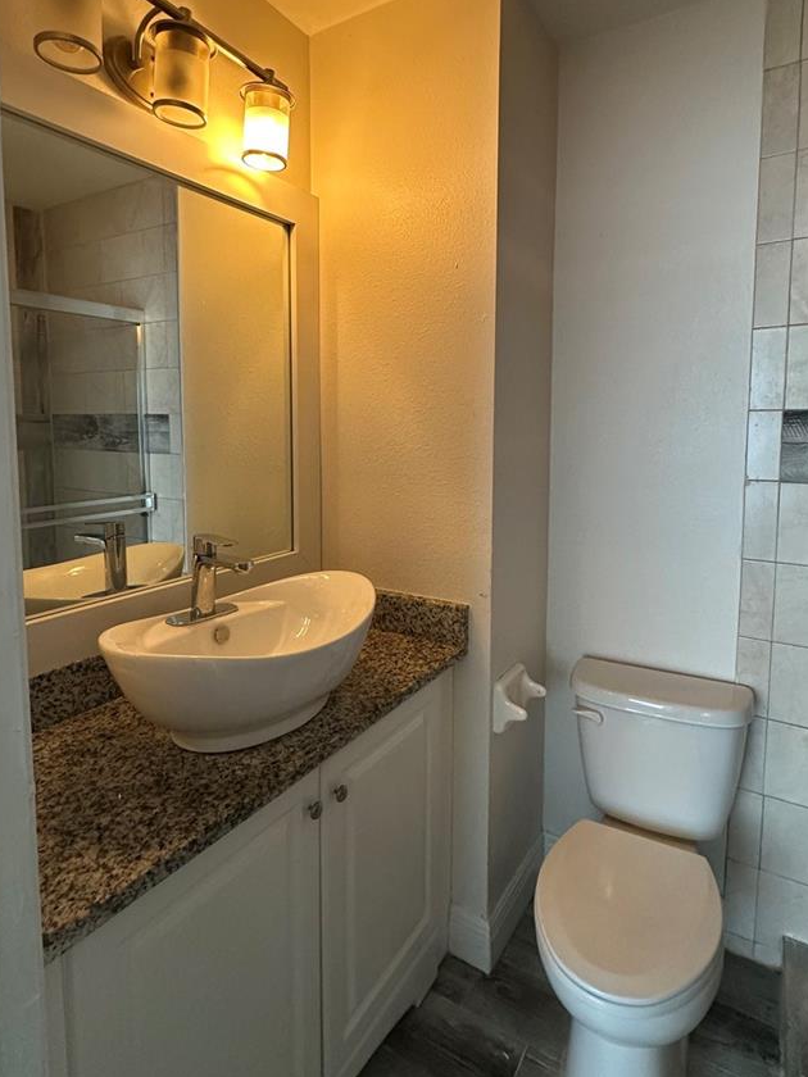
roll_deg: -1.9
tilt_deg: -3.4
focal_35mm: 20
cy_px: 476
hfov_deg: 66.0
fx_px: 622
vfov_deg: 81.4
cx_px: 395
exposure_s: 1/120
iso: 200
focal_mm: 2.22
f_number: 2.2
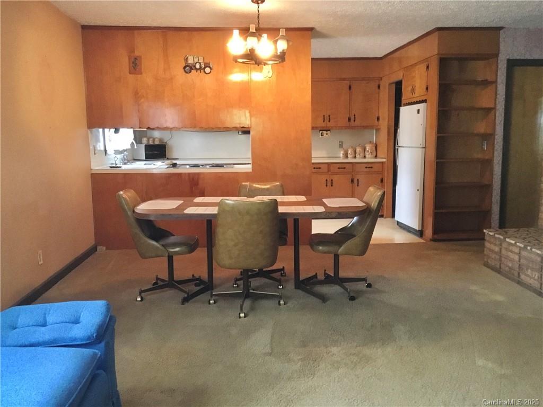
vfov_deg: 45.4
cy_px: 204
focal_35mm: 31
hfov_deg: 58.4
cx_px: 272
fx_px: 486
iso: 200
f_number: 2.4
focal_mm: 3.3
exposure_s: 1/15
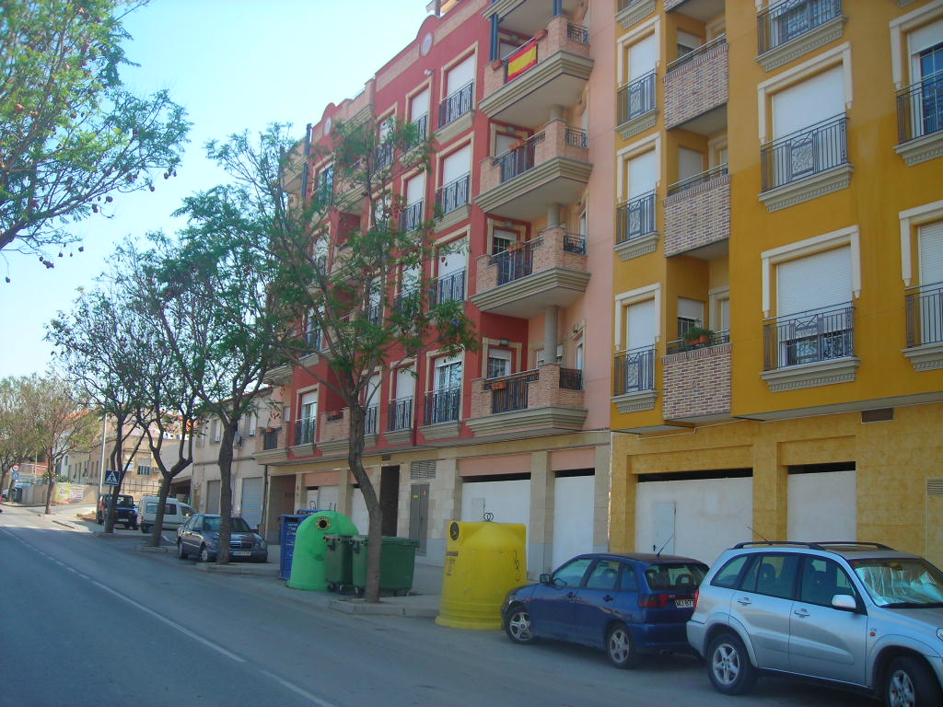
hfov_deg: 49.0
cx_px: 472
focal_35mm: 38
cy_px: 354
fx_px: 1035
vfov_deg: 37.7
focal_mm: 6.3
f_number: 3.2
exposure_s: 1/229
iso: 50
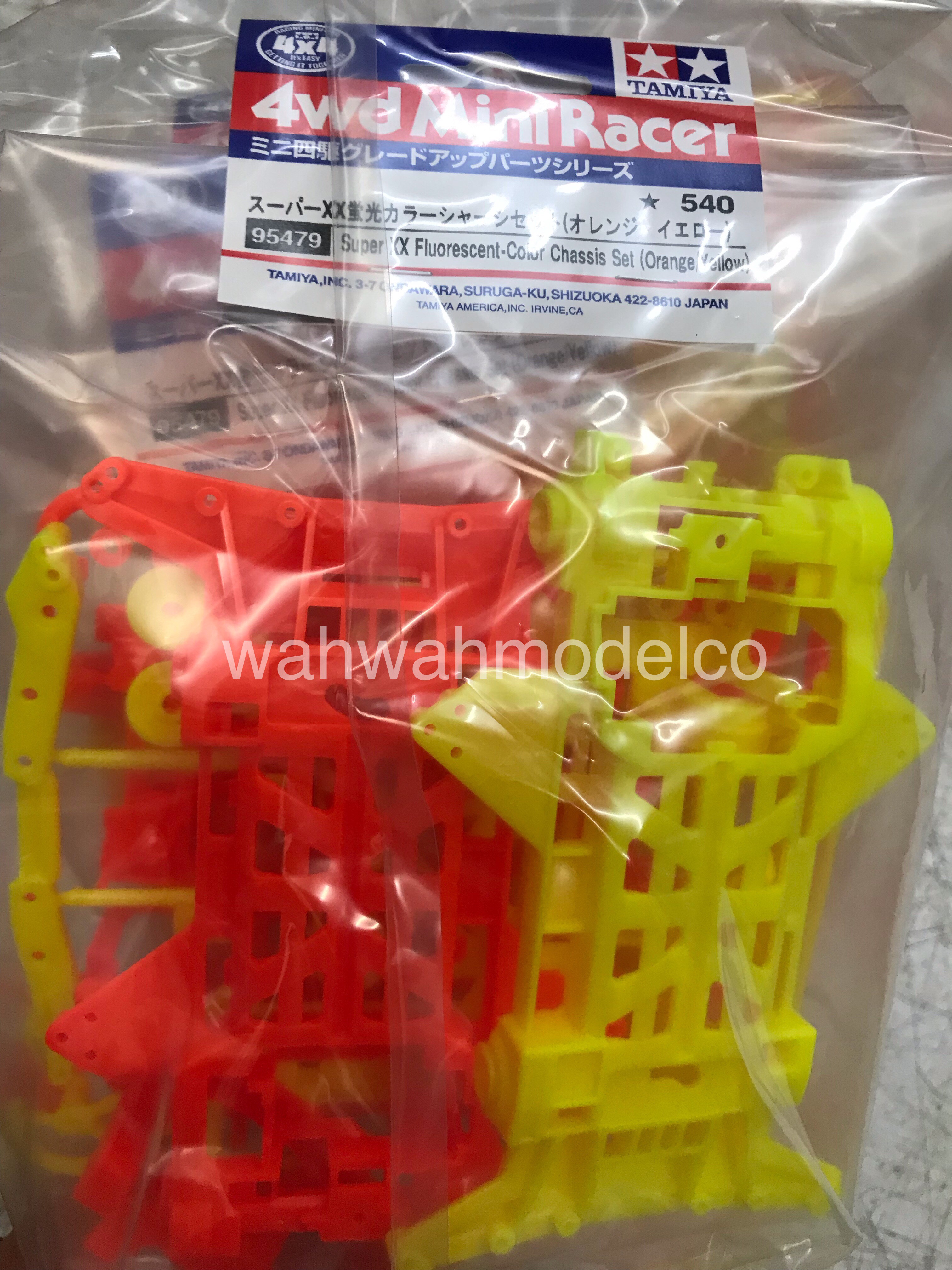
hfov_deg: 49.7
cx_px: 476
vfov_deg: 63.4
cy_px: 635
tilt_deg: -72.5
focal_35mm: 28
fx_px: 1027
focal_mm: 3.99
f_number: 1.8
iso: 40
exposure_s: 1/33
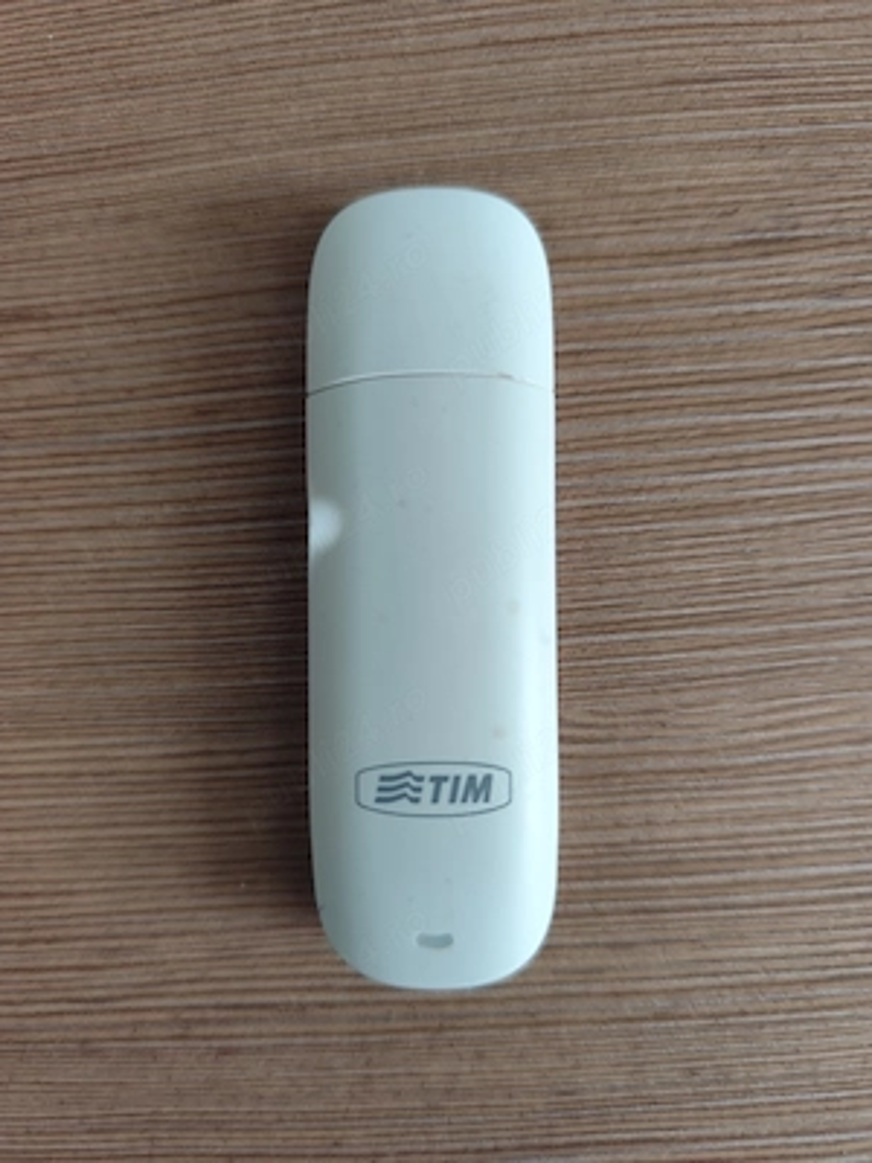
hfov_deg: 58.9
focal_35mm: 23
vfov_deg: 73.9
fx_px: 773
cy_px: 582
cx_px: 436
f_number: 1.65
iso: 1000
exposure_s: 1/50
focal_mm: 6.14
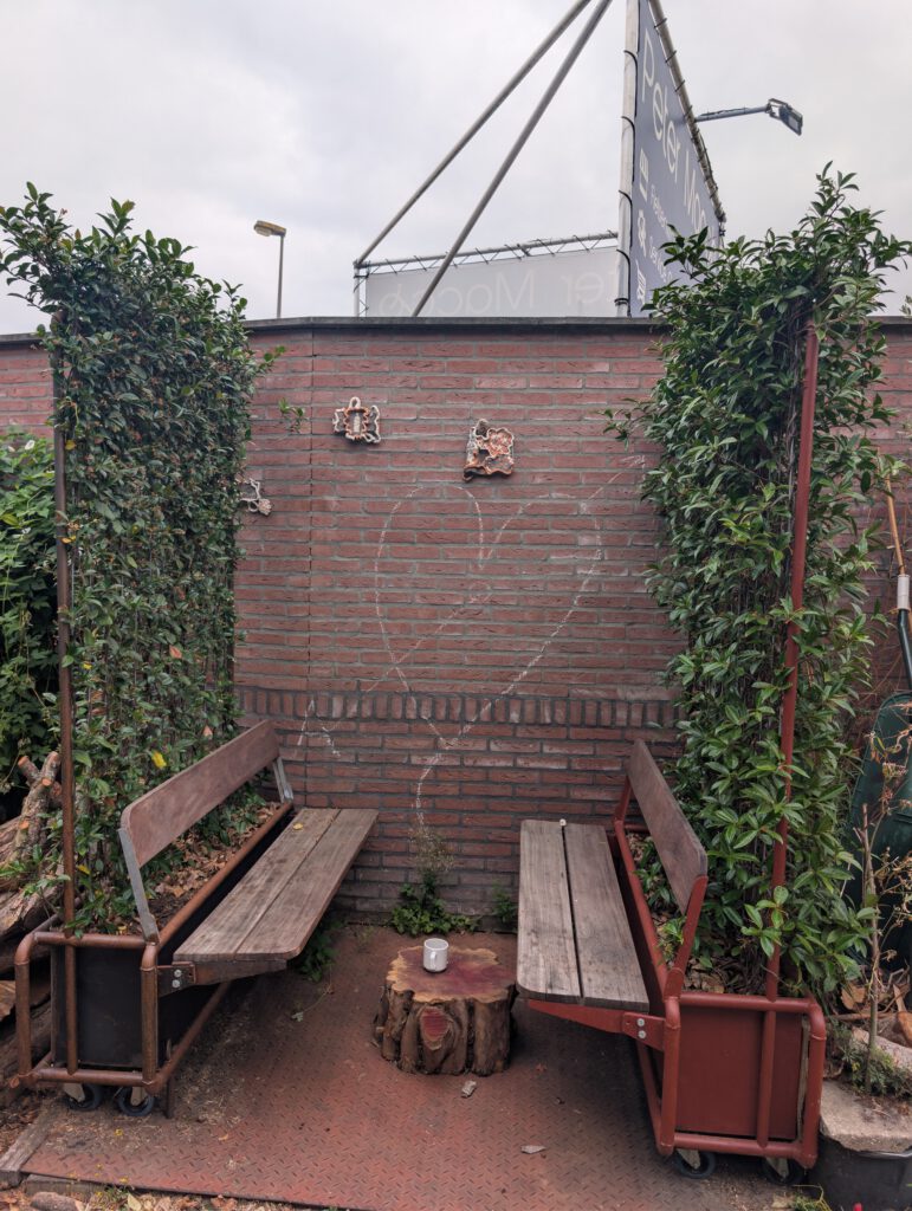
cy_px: 606
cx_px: 456
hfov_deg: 56.9
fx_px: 841
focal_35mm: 24
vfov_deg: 71.5
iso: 22
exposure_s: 1/464
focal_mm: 6.9
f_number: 1.68
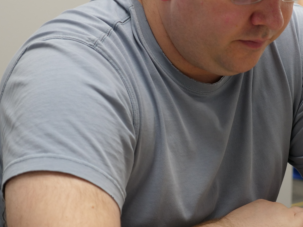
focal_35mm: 122
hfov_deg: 16.0
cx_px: 244
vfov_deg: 12.1
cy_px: 100
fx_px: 1068
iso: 250
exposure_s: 1/60
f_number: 2.8
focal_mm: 29
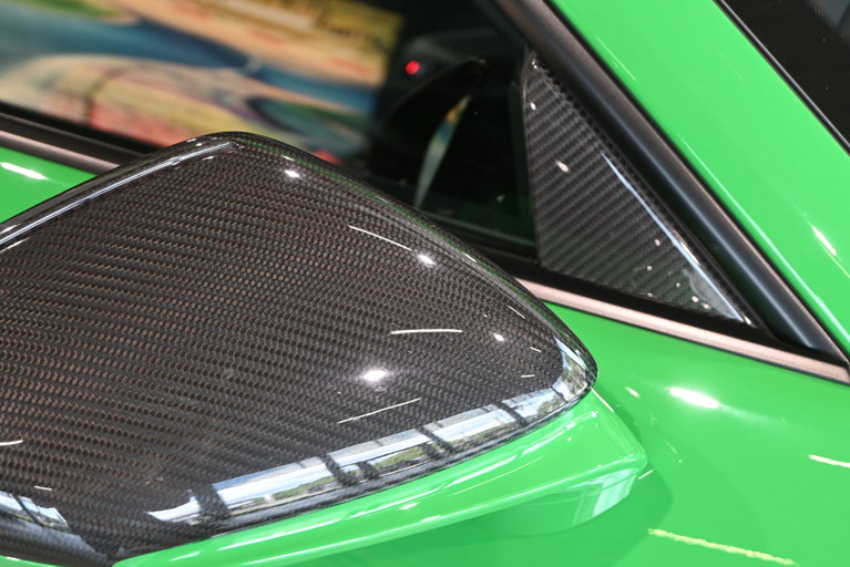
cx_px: 425
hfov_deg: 30.5
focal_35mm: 66
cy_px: 284
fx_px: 1559
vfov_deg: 20.6
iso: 1600
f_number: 6
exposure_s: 1/125
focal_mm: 44
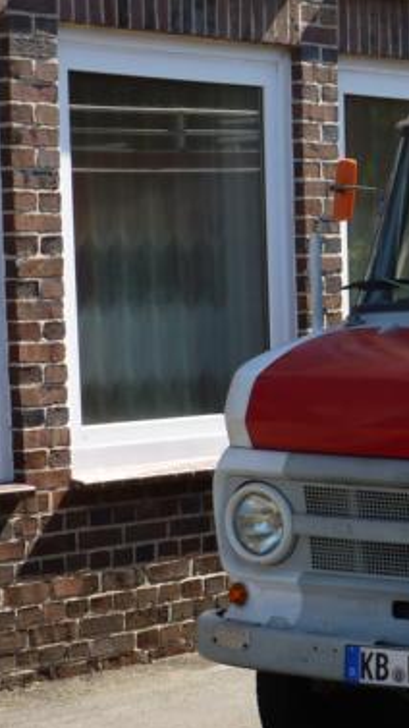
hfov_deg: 8.3
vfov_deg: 15.2
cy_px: 485
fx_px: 2719
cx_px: 754
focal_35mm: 141
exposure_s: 1/250
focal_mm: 10.9
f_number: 4.1
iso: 100
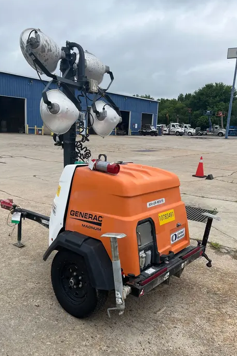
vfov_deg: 63.7
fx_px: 286
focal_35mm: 29
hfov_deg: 44.8
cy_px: 179
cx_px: 97
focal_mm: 5.1
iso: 50
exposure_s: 1/2571
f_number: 1.6
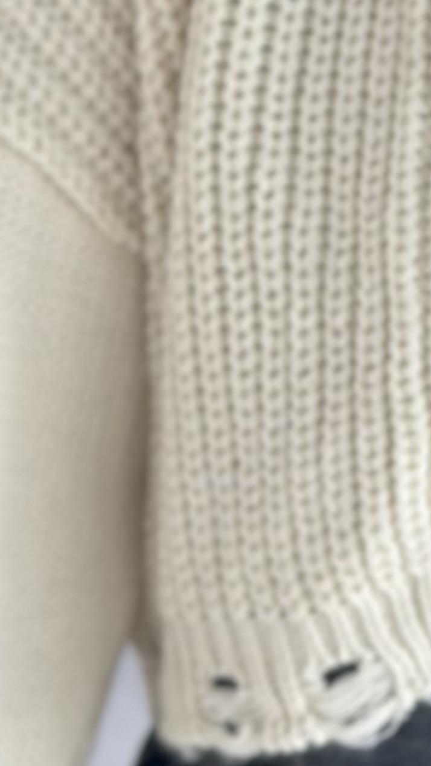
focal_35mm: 166
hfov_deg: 7.0
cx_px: 898
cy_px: -165
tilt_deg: -18.7
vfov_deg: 12.6
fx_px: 3374
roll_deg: -12.1
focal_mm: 6.86
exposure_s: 1/230
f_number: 1.78
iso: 80
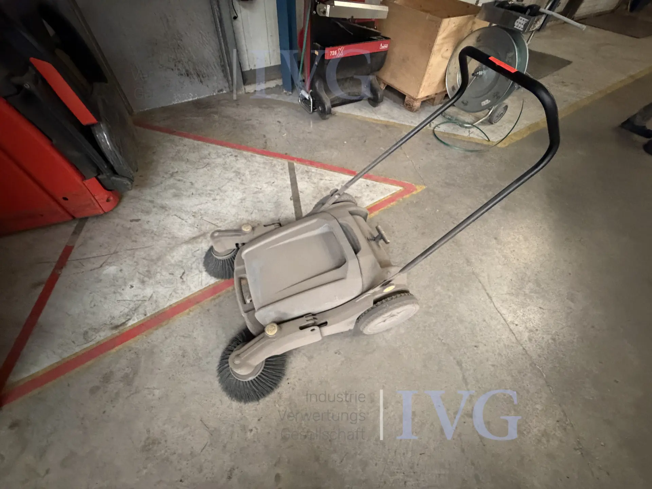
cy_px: 244
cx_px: 326
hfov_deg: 102.1
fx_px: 264
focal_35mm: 14
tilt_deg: -53.5
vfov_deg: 85.7
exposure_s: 1/33
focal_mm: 2.22
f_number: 2.2
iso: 1250
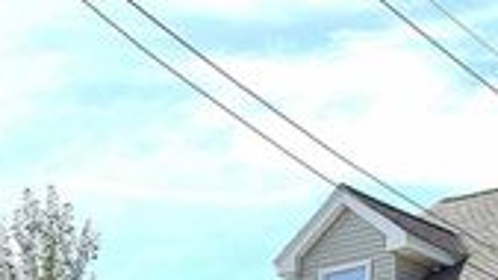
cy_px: 526
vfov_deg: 8.6
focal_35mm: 135
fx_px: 1782
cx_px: 716
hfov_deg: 14.9
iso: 25
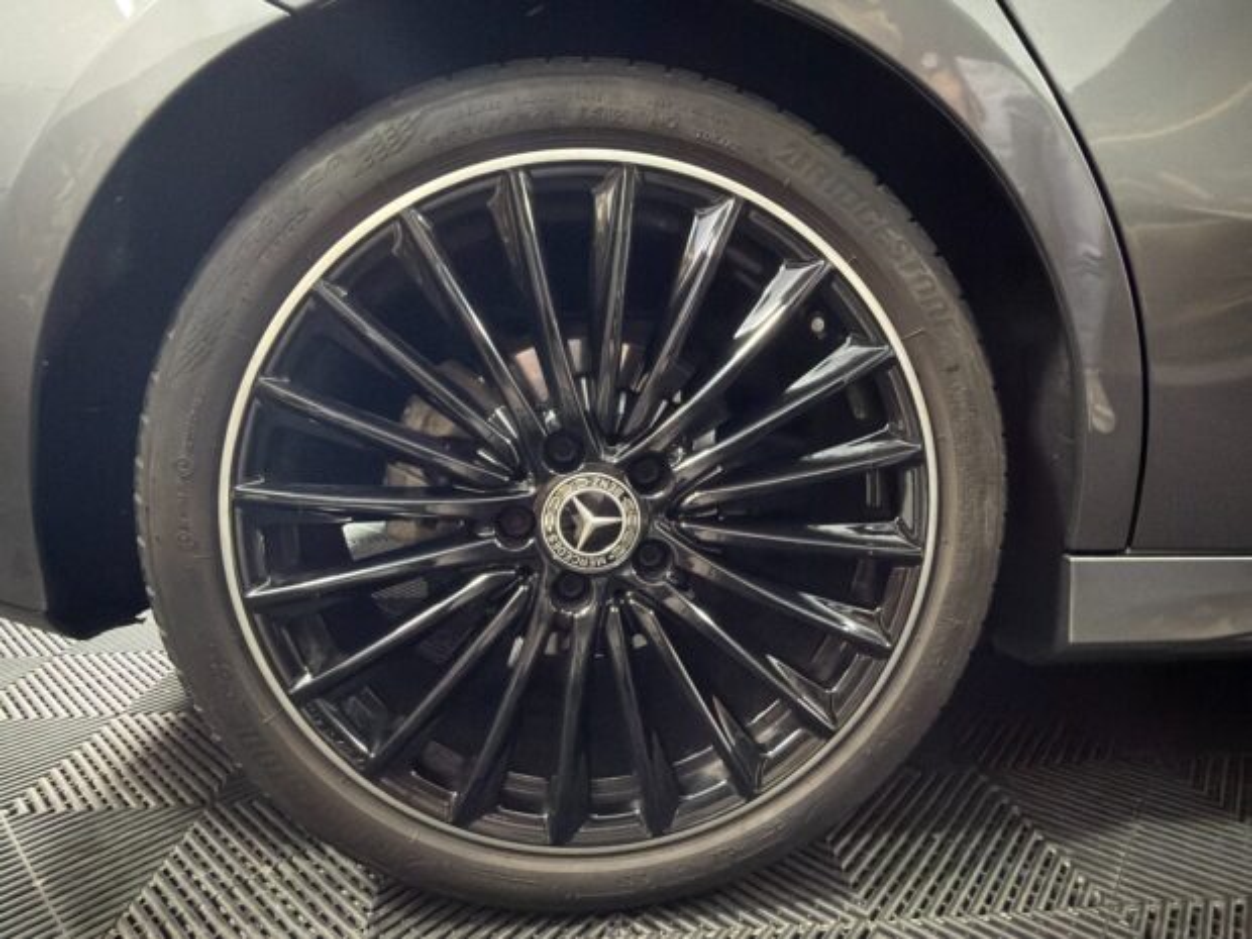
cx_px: 626
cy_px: 470
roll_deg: +1.6
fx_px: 723
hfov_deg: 81.7
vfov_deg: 66.0
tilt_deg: -9.8
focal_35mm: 20
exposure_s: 1/16
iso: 800
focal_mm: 2.22
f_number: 2.2
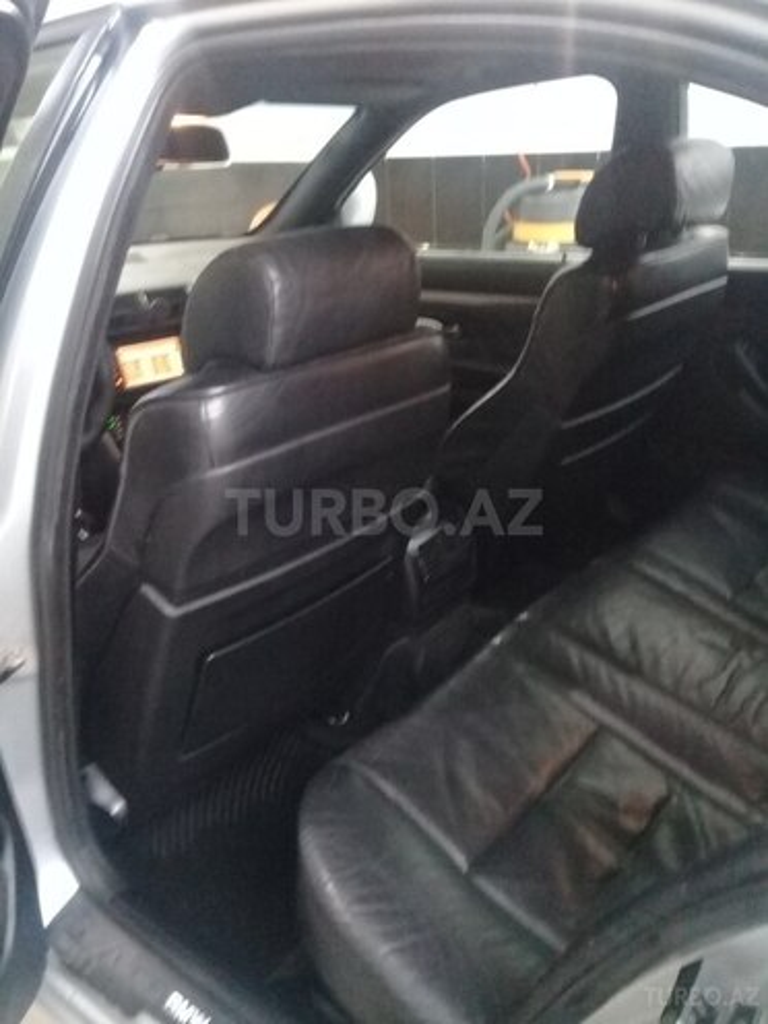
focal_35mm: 31
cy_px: 512
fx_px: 917
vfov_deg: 58.4
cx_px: 384
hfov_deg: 45.4
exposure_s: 1/17
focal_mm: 3.3
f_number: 2.2
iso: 400
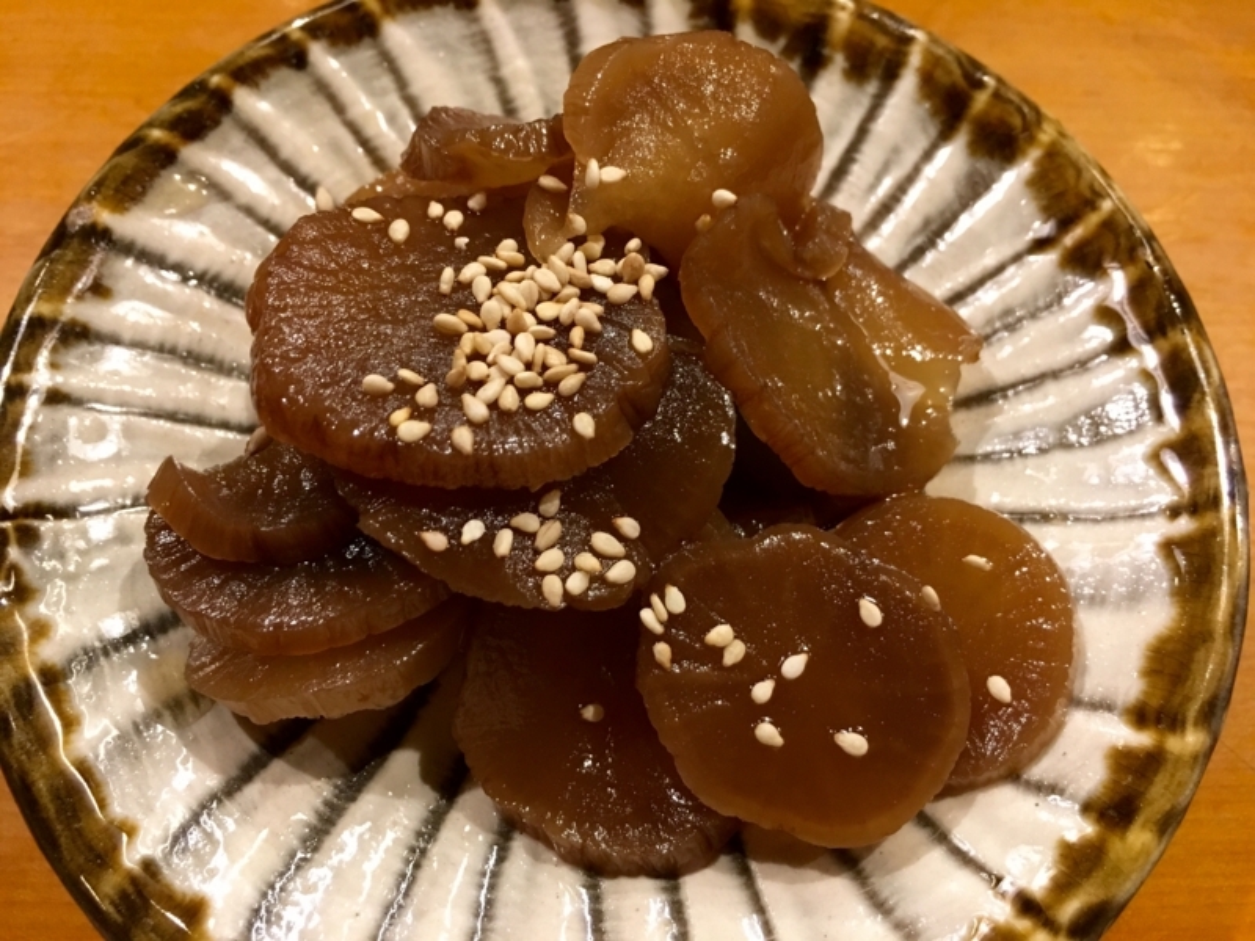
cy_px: 470
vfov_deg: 48.2
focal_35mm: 29
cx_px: 628
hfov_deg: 61.7
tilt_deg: -67.7
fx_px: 1051
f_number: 2.2
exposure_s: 1/30
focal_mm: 4.15
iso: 160
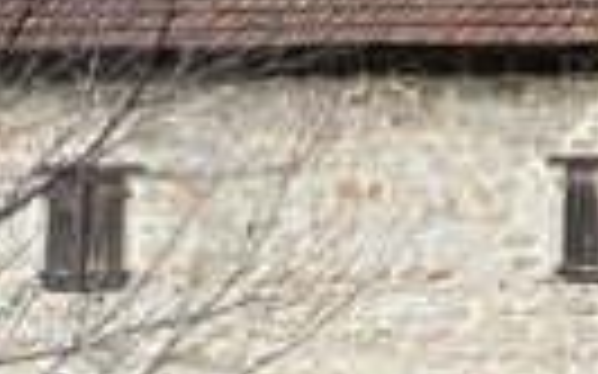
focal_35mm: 212
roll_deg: -1.0
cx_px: 571
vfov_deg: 6.2
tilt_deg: +5.9
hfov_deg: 9.8
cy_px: 270
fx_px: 3454
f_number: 1.8
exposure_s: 1/271
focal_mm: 4.25
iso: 32
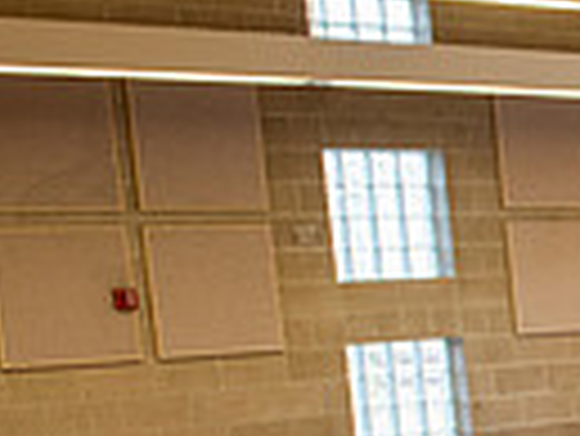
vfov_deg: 13.7
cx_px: 1084
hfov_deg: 15.7
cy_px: 578
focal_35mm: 104
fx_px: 1744
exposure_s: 1/80
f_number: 7.1
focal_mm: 24
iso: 1600
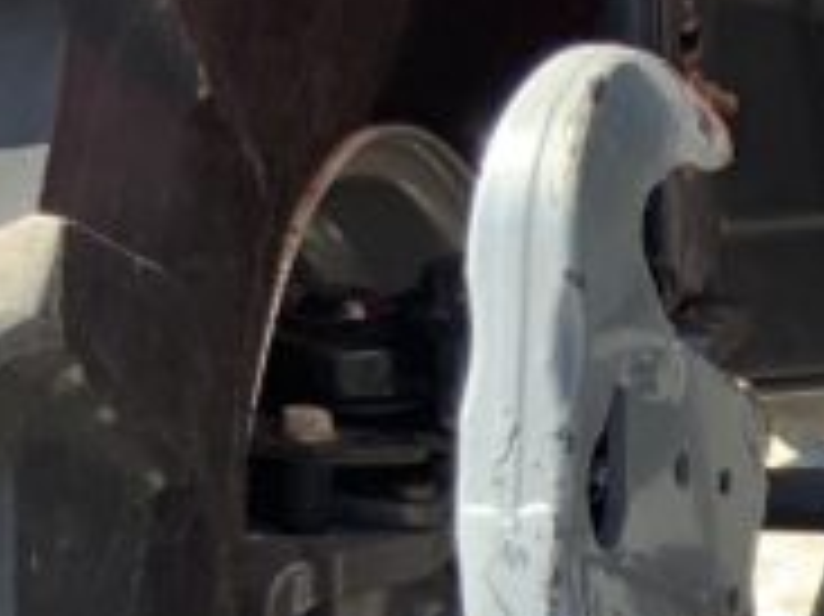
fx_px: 3854
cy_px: 1043
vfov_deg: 8.8
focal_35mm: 162
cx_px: 1927
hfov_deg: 10.6
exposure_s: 1/240
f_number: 1.8
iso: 16
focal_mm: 3
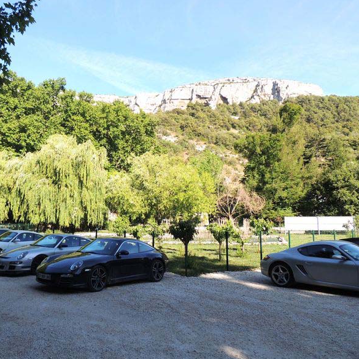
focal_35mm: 29
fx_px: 340
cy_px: 182
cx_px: 126
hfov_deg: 54.7
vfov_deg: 55.6
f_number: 3
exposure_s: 1/640
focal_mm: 4.3
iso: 100
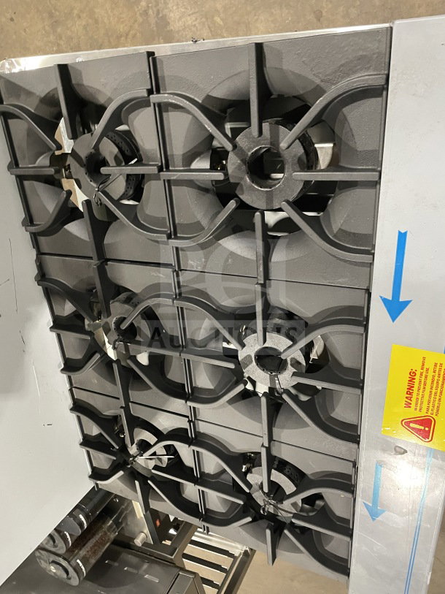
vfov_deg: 67.3
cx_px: 222
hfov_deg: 53.1
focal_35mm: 26
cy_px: 297
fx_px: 446
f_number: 1.6
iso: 400
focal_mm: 4.2
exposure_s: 1/60
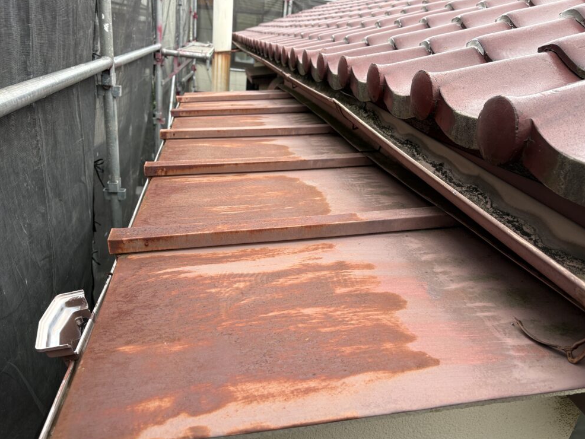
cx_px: 283
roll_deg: -5.4
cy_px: 225
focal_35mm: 27
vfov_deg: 51.4
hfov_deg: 65.3
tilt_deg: -23.3
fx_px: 456
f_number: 1.6
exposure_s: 1/731
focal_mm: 5.96
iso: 50
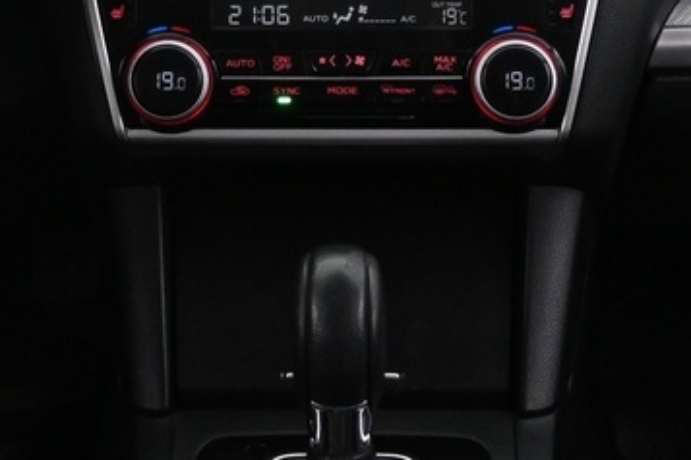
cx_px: 329
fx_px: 2092
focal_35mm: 109
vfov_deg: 12.5
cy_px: 27
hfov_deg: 18.8
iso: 2200
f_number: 3.5
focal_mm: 16
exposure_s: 1/25
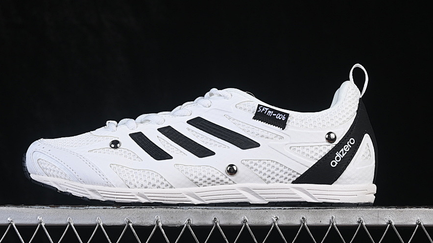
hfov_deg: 22.2
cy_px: 95
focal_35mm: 96
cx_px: 206
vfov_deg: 12.6
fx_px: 1102
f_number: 8
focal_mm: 50
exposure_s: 1/80
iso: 160
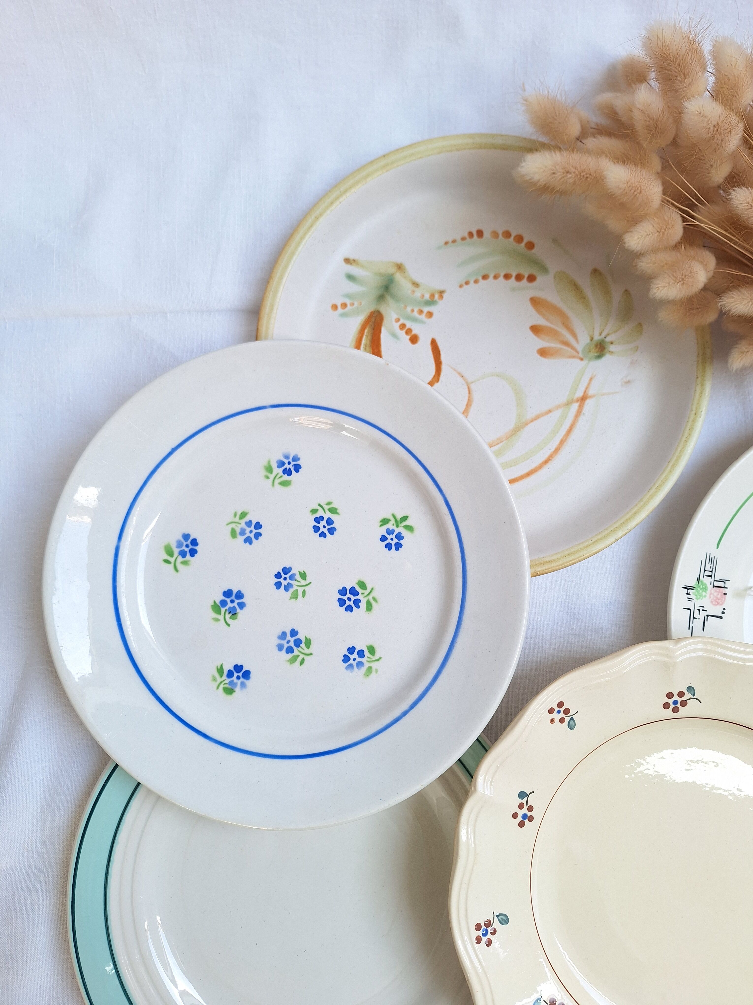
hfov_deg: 58.9
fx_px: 667
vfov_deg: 73.9
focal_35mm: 23
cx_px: 376
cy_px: 502
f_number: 1.8
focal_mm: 5.54
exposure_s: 1/120
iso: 50
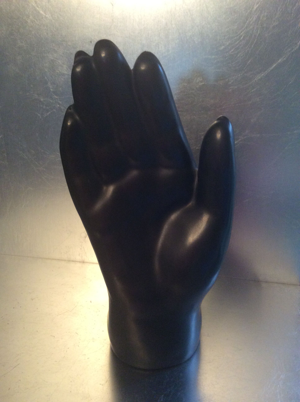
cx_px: 150
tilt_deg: -15.5
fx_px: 371
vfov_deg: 56.9
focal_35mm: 32
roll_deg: +0.4
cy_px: 201
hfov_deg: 44.1
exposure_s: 1/25
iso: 200
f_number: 2.4
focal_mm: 3.3
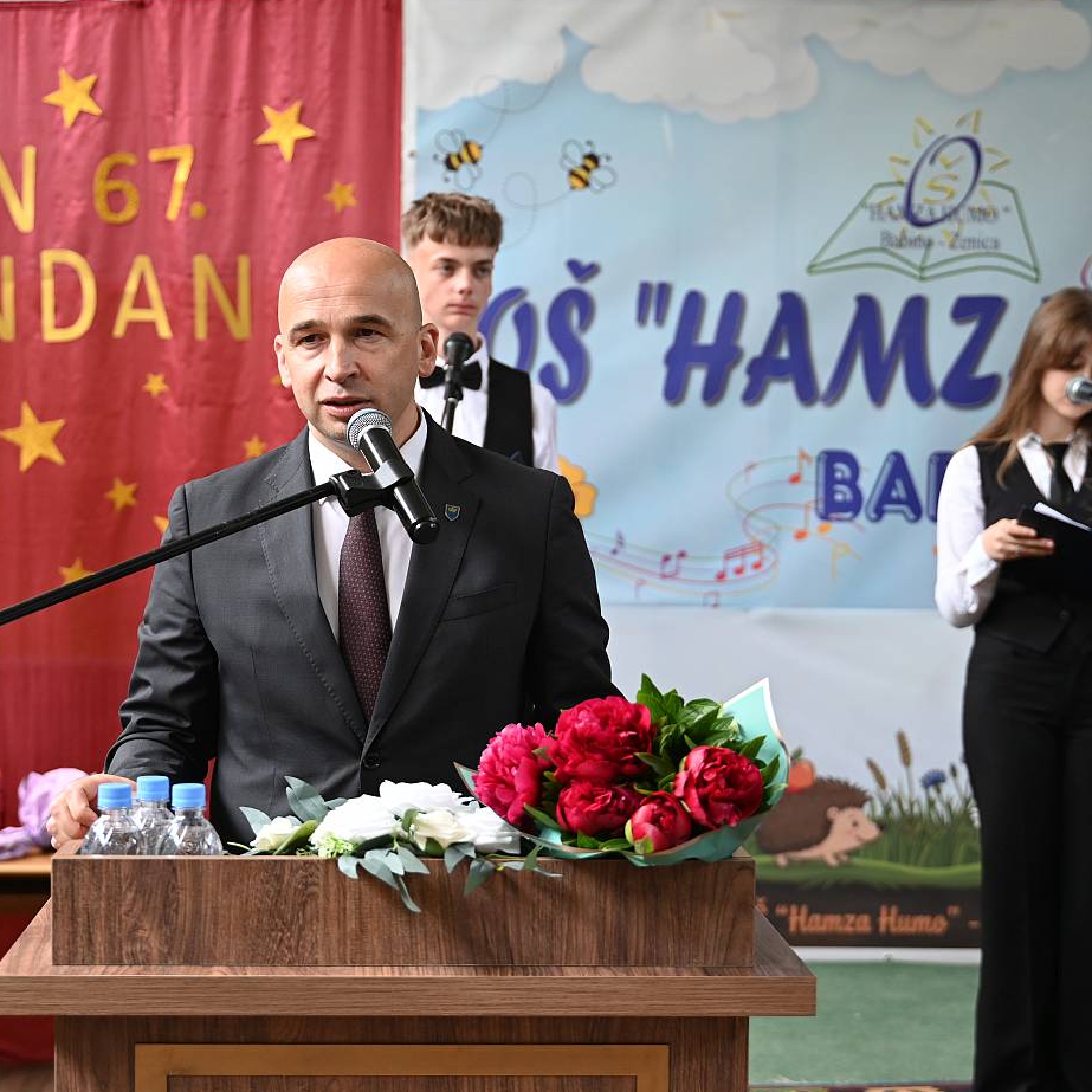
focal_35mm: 76
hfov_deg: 22.8
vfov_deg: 22.7
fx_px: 2712
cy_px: 616
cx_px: 486
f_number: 2.8
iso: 400
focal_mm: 43
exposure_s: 1/200
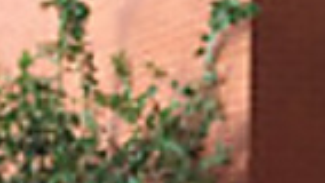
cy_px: 602
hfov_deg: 15.1
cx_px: 80
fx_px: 1224
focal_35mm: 142
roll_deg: +1.9
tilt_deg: -12.5
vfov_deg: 7.3
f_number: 2.2
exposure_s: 1/120
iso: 40
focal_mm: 4.15
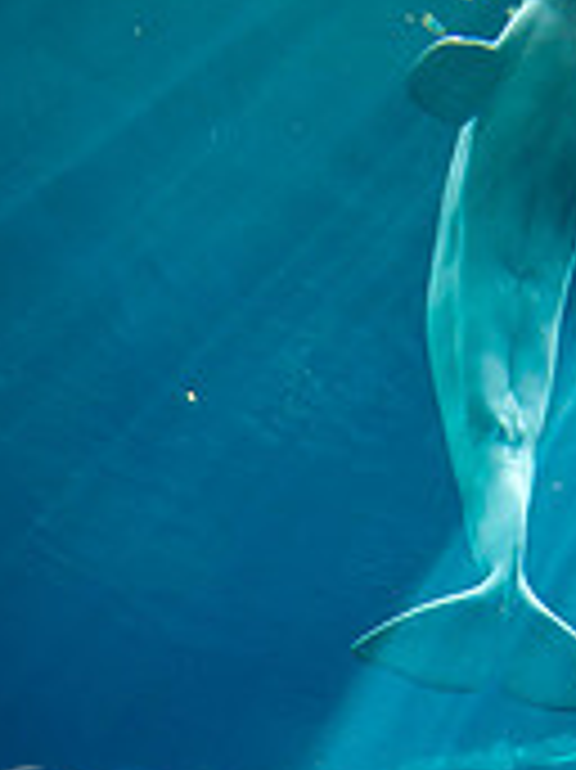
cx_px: 628
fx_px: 844
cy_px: 842
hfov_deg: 33.1
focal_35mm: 38
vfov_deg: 40.0
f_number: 4
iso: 2000
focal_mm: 15
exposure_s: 1/320
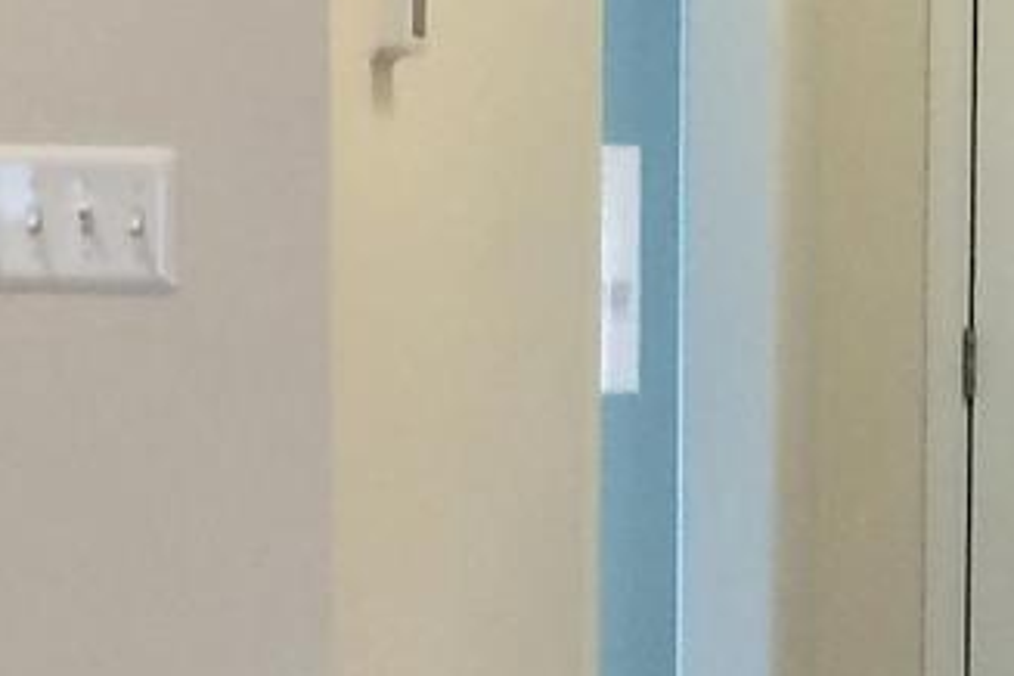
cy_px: 741
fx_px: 5323
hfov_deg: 10.7
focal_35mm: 189
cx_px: 1113
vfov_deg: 7.2
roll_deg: -1.2
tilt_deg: -3.2
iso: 64
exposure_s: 1/30
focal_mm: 4.15
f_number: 2.2
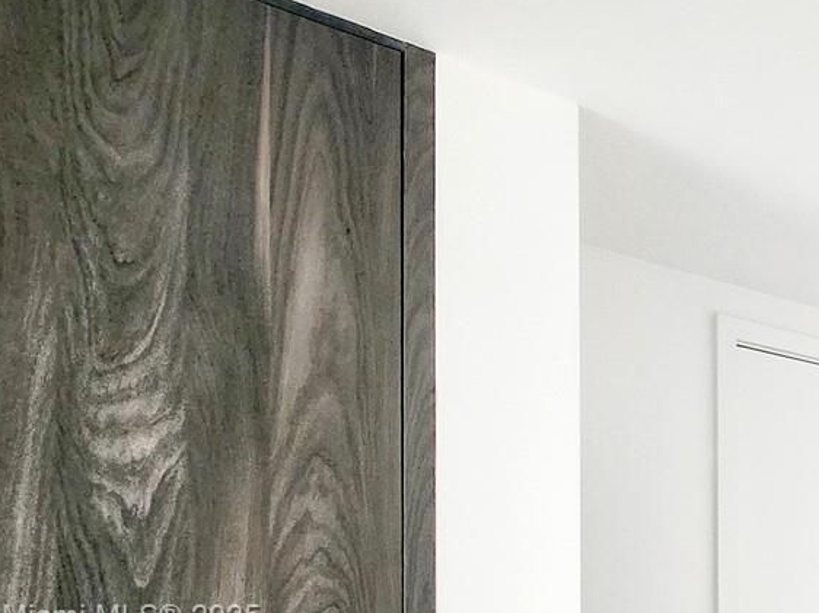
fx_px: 875
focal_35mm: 37
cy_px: 620
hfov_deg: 38.5
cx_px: 960
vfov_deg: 34.9
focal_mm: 1.74
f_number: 2.2
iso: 125
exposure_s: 1/60.2
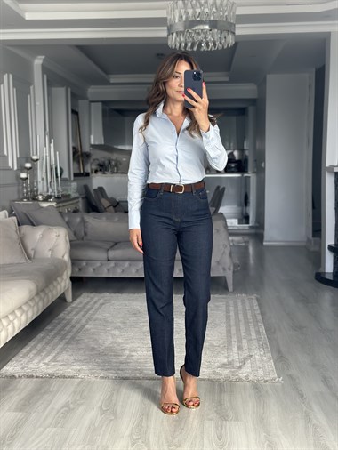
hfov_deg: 30.3
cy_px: 225
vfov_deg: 39.6
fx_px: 624
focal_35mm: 48
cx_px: 169
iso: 125
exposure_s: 1/88
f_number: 1.78
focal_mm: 6.86
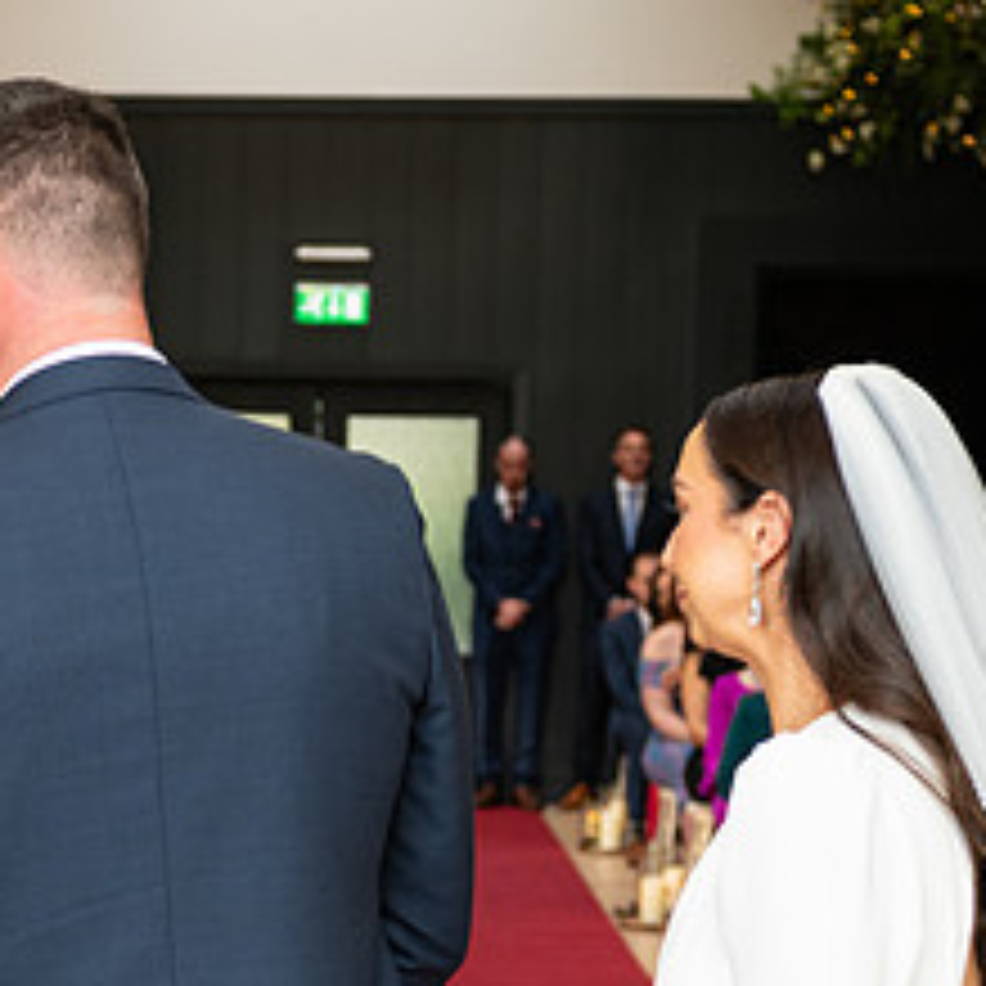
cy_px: 786
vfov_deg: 16.0
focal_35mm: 108
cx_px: 41
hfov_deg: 15.9
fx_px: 3480
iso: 640
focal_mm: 48
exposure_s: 1/160
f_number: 3.5
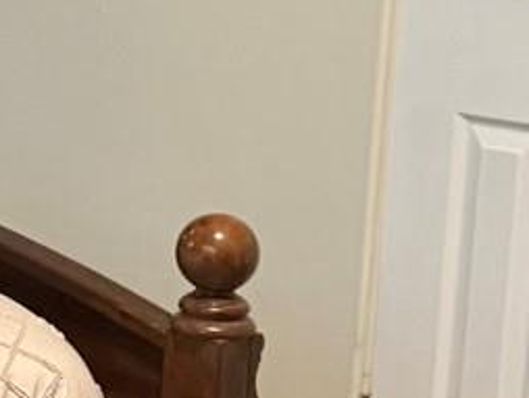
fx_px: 2310
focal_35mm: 151
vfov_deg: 9.8
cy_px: 129
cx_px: -637
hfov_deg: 11.4
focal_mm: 6.76
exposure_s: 1/60
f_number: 1.78
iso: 320
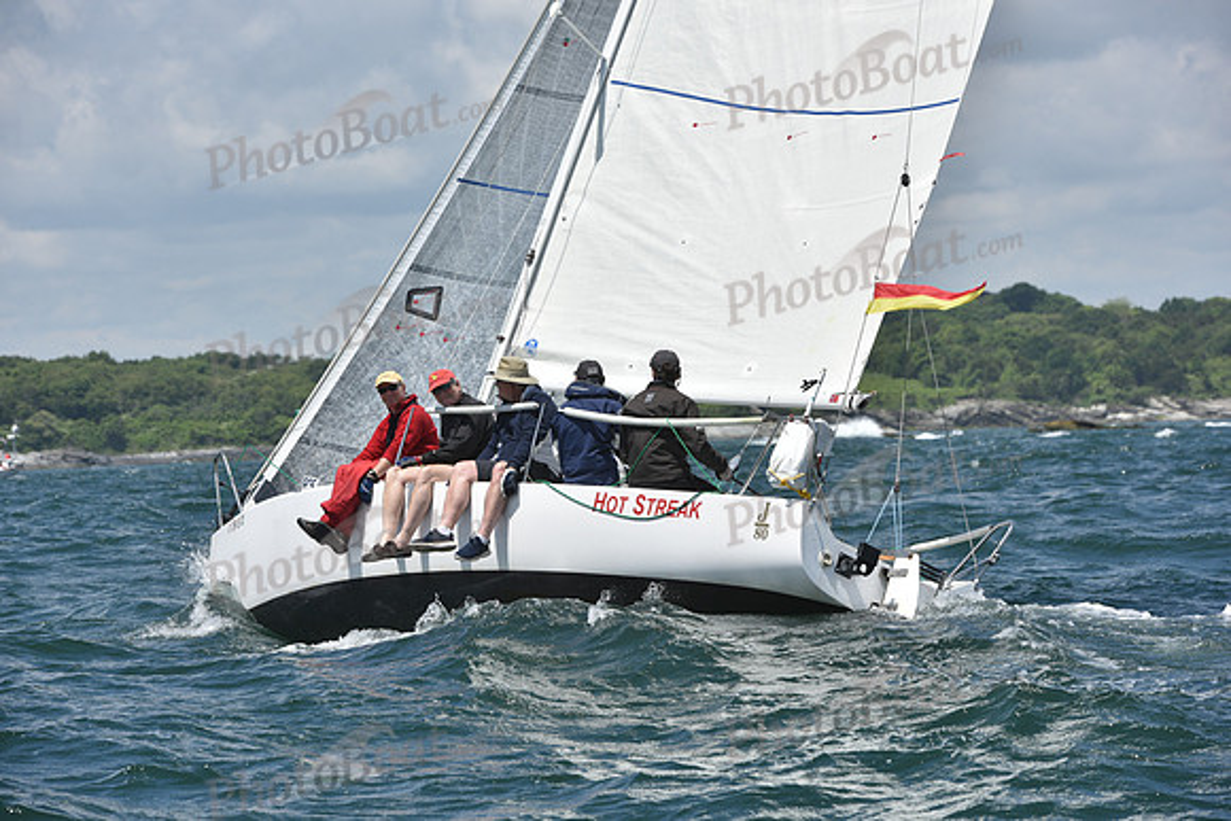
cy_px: 410
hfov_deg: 13.7
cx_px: 616
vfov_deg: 9.2
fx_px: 5130
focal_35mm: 150
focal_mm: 150
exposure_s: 1/1250
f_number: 8
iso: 250
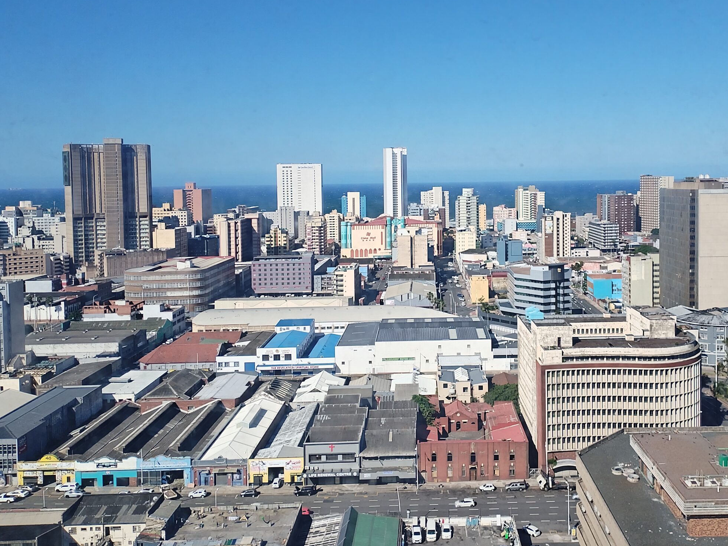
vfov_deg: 41.5
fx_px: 715
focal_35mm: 34
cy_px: 212
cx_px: 440
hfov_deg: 53.6
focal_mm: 4.25
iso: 100
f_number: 1.8
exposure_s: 1/2176
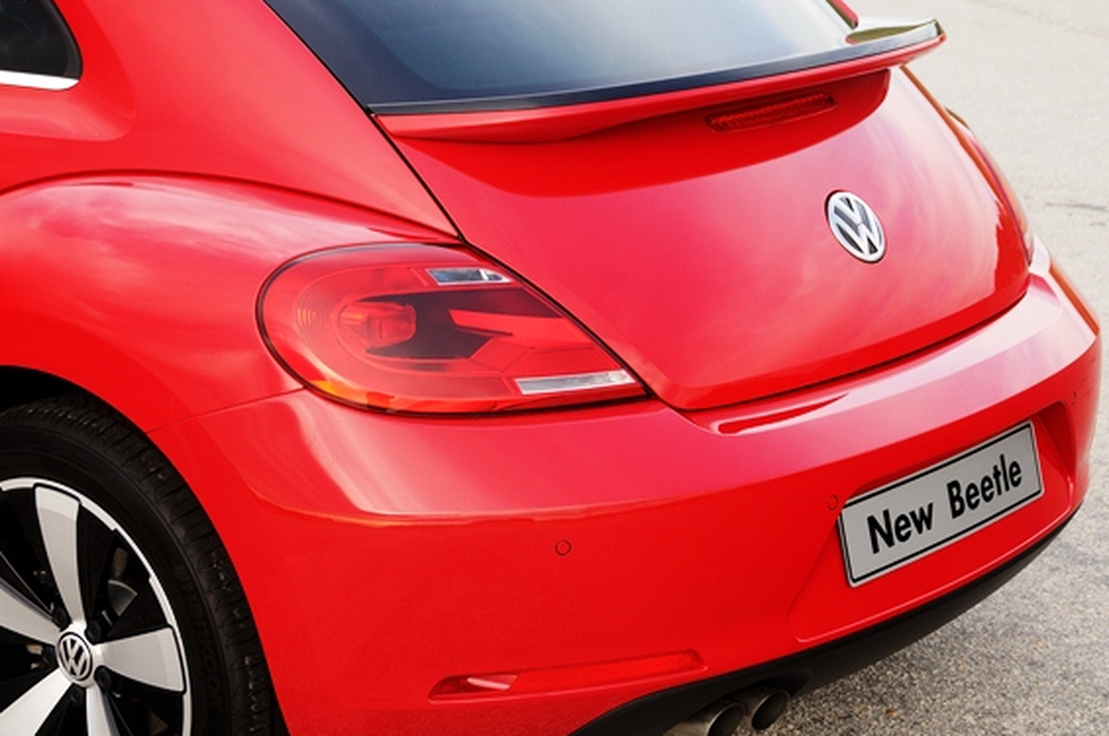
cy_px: 401
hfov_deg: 23.9
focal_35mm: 85
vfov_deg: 16.0
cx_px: 608
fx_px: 2615
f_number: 7.1
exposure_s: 1/40
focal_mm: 50
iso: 200
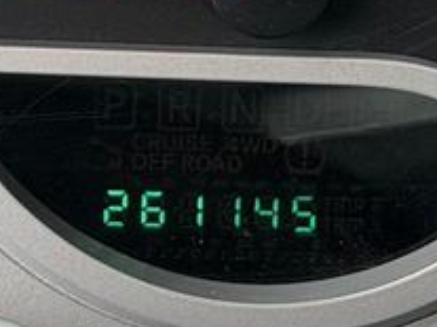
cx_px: -184
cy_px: -165
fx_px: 3747
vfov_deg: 5.0
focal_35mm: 297
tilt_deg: -26.2
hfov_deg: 6.6
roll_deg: -0.2
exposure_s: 1/253
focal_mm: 6.76
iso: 80
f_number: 1.78
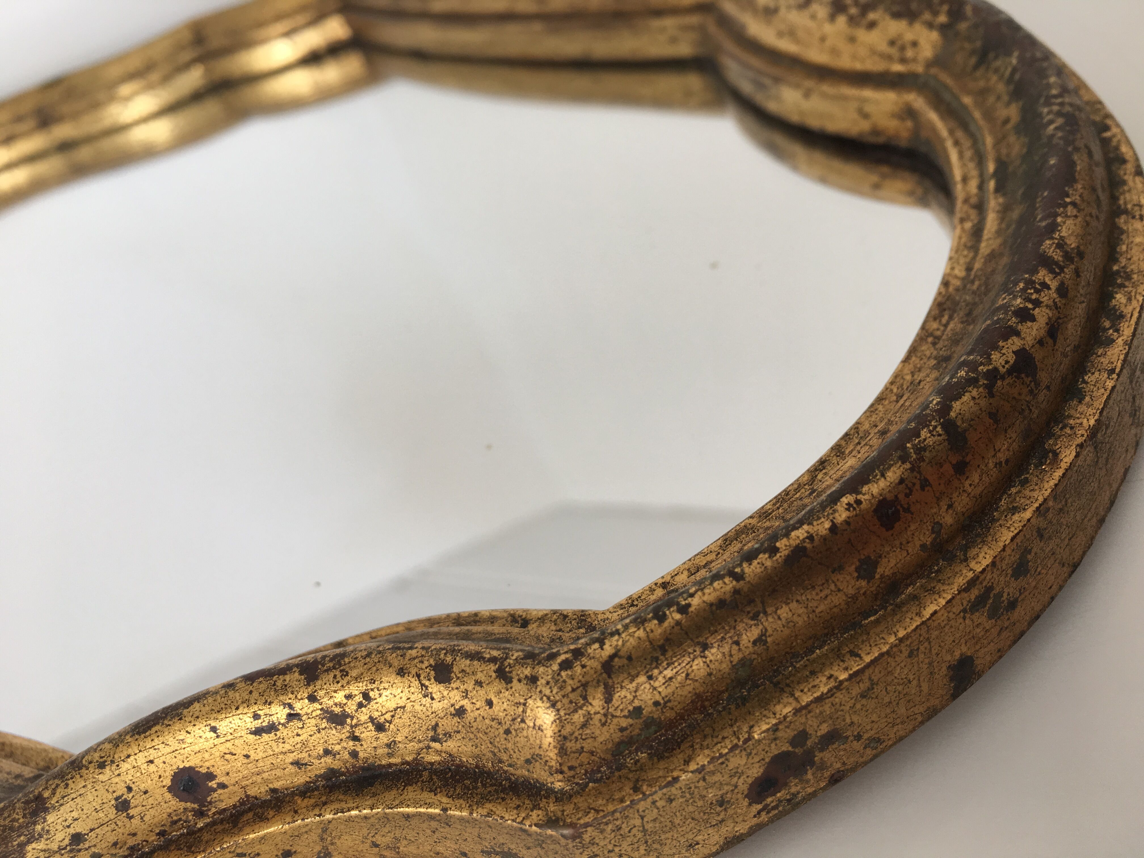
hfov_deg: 61.7
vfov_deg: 48.2
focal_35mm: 29
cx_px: 572
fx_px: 958
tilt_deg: -39.2
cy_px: 429
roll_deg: +27.0
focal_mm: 4.15
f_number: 2.2
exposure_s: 1/50
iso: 32
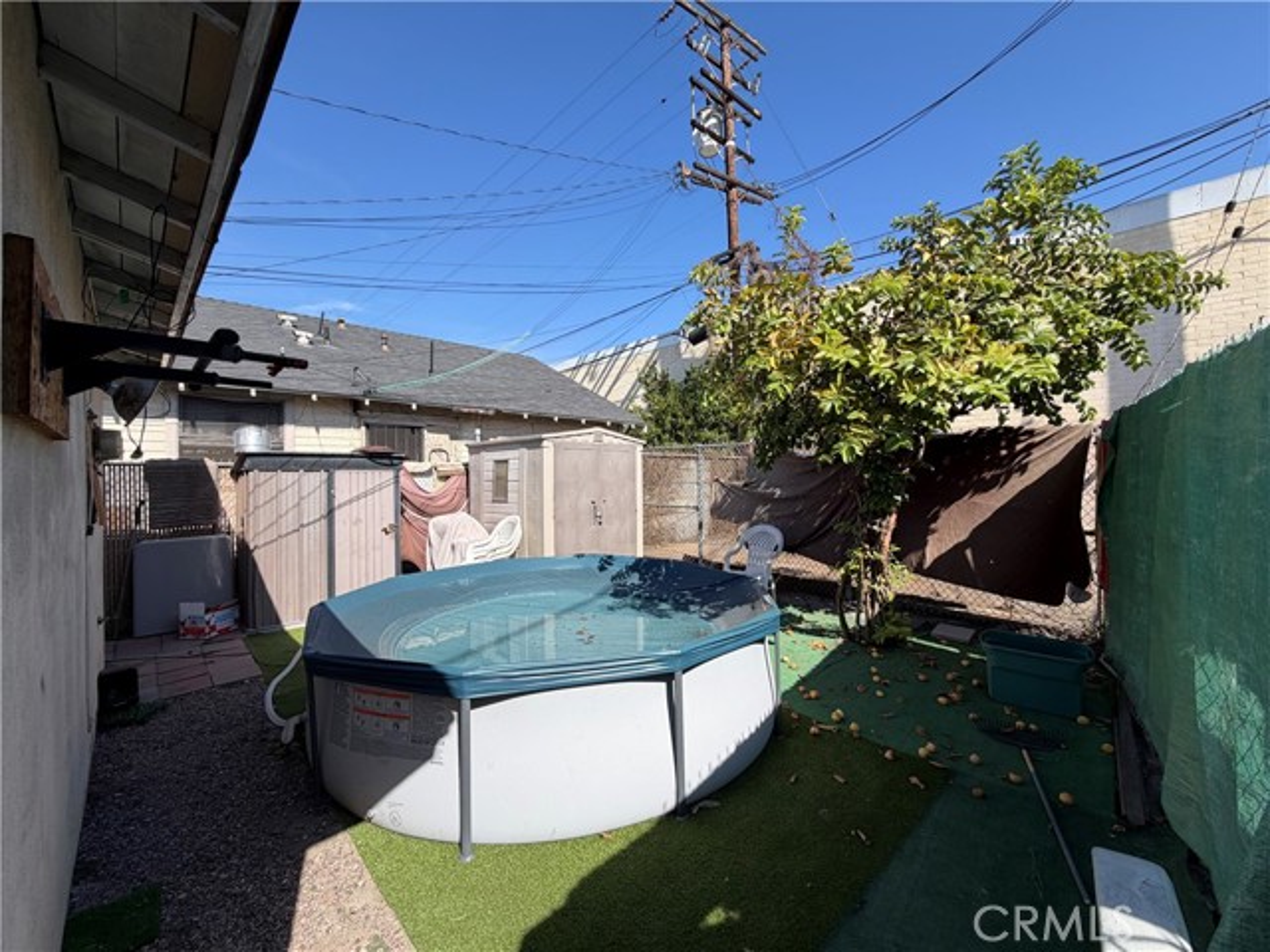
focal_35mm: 14
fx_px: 514
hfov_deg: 102.1
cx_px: 635
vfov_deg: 85.7
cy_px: 476
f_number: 2.2
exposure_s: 1/770
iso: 25
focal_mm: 2.22
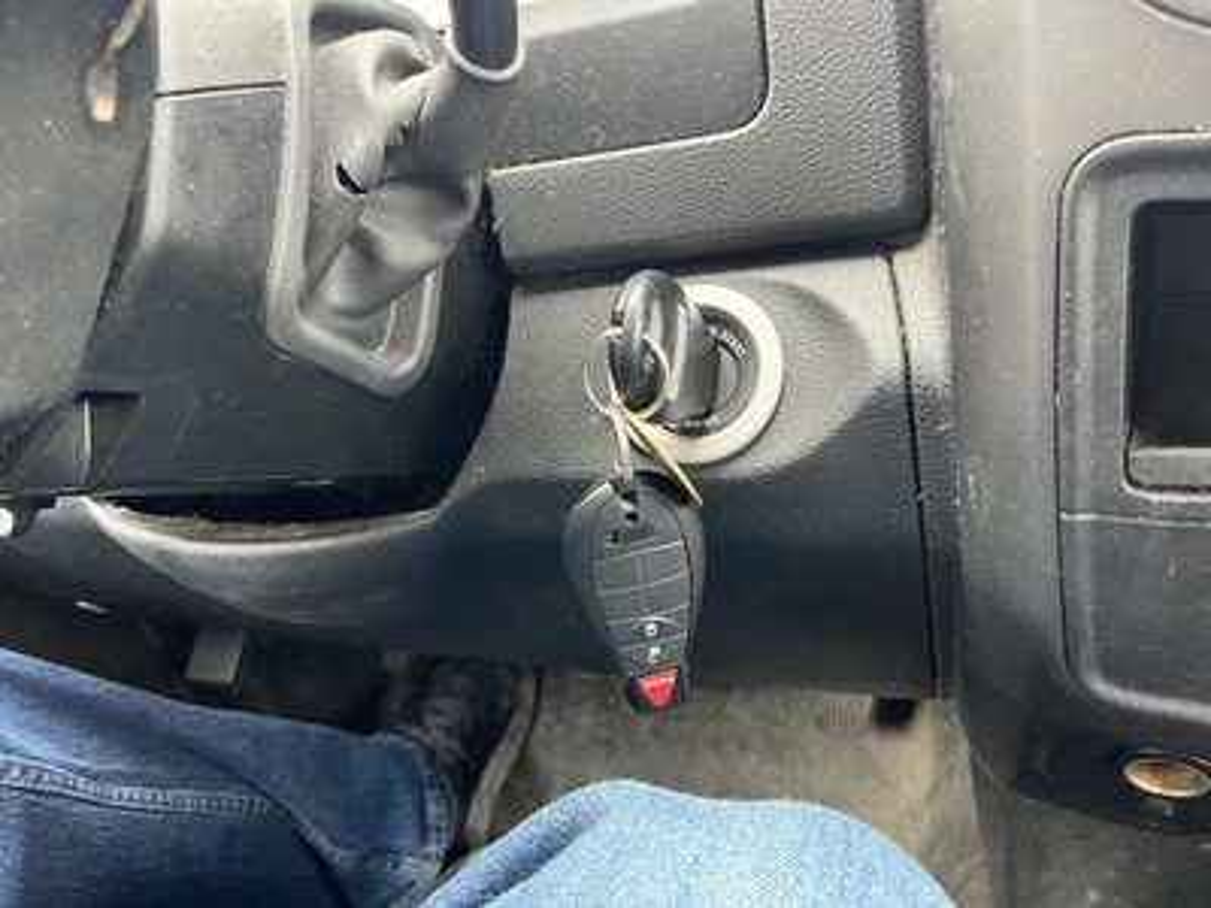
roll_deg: +15.4
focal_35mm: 26
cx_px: 606
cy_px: 454
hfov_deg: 67.3
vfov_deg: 53.1
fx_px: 910
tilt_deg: -30.0
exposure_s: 1/60
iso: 125
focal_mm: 5.1
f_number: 1.6
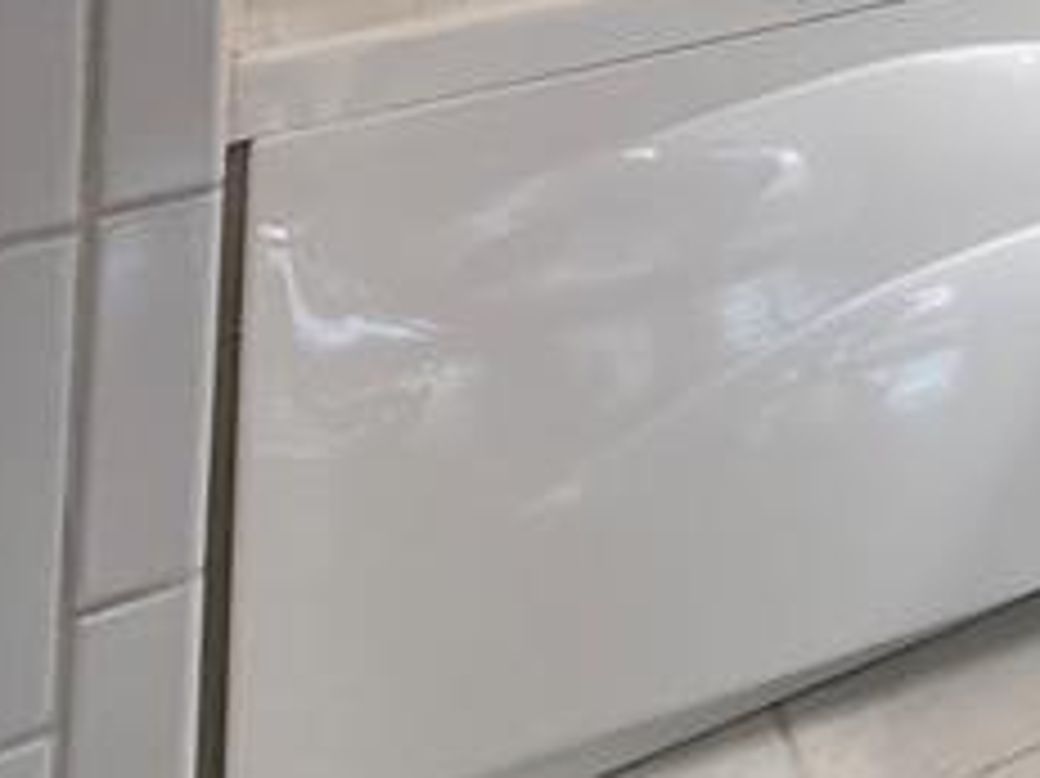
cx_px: 1877
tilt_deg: +3.5
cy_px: -765
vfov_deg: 17.3
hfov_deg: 21.0
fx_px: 1862
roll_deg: -1.1
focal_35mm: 62
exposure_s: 1/120
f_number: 2.2
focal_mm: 2.22
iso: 200
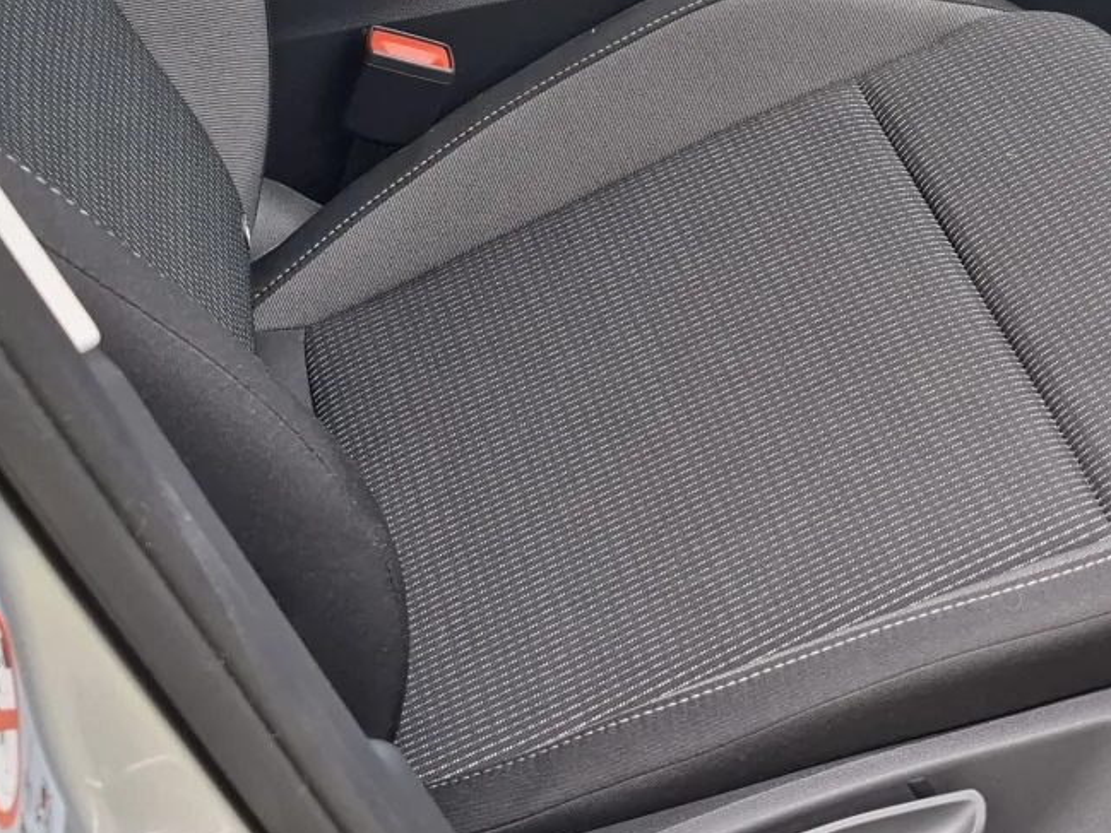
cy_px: 132
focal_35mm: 68
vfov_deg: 21.3
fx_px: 2183
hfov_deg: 27.9
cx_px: 921
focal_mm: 5.54
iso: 50
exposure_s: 1/145
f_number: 1.8
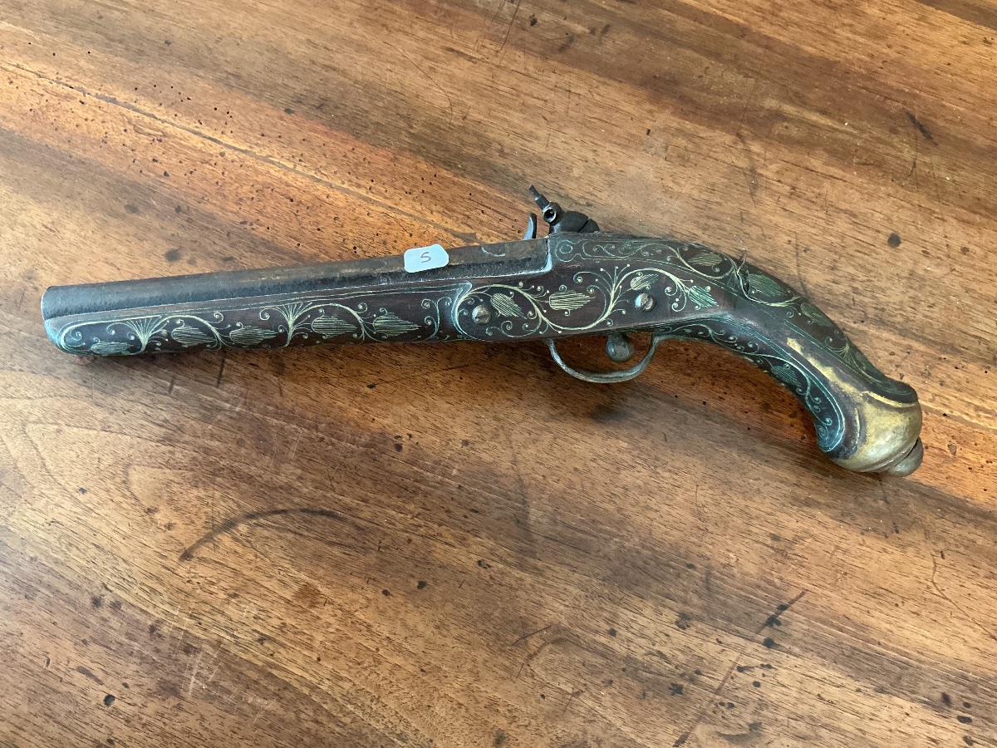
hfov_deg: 61.7
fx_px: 835
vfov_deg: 48.2
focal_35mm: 29
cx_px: 498
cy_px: 374
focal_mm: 3
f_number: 1.8
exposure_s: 1/60
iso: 250
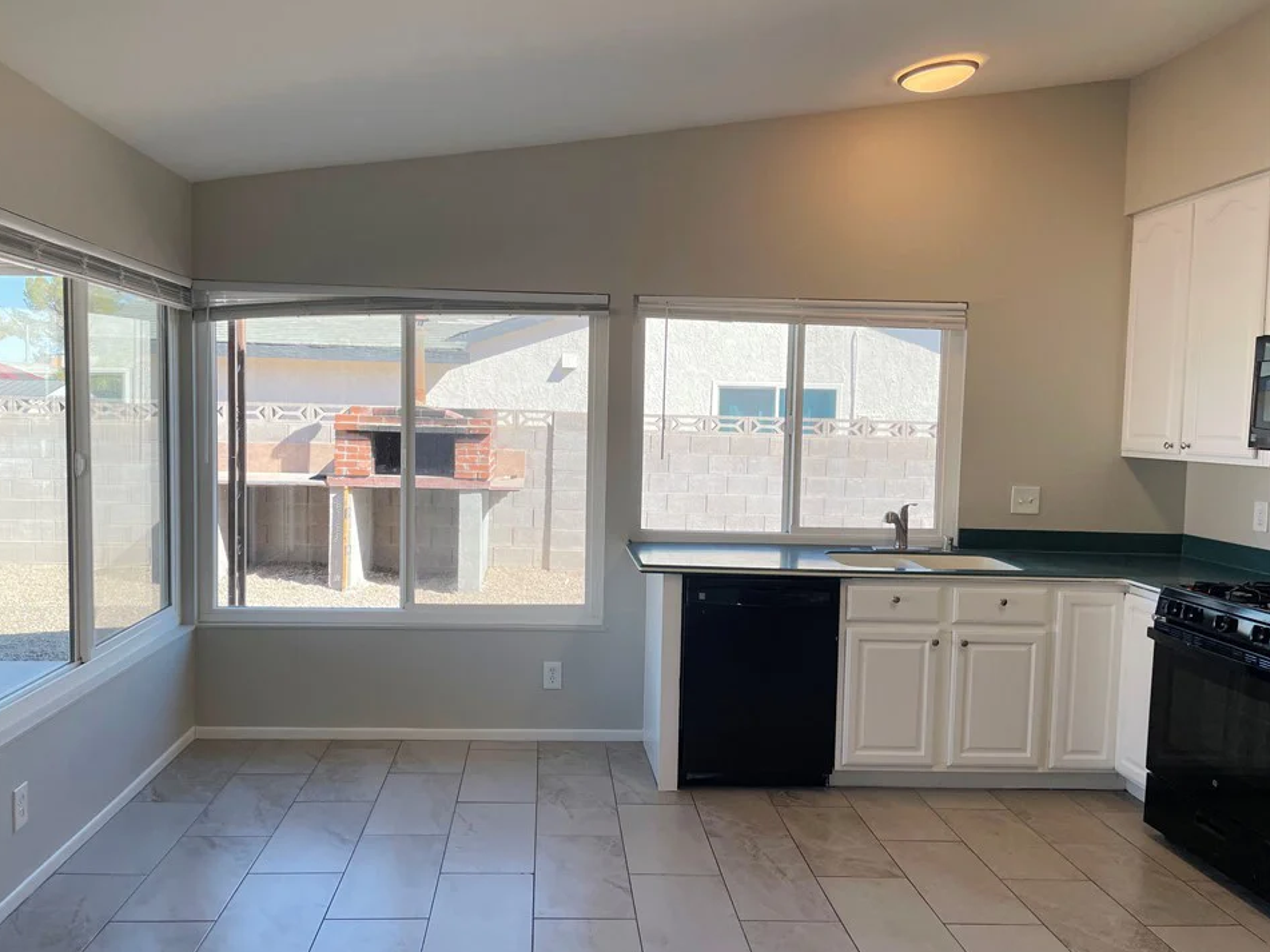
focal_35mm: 28
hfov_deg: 63.4
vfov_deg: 49.7
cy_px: 491
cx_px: 589
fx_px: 1027
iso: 32
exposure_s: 1/662
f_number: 1.6
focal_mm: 4.2
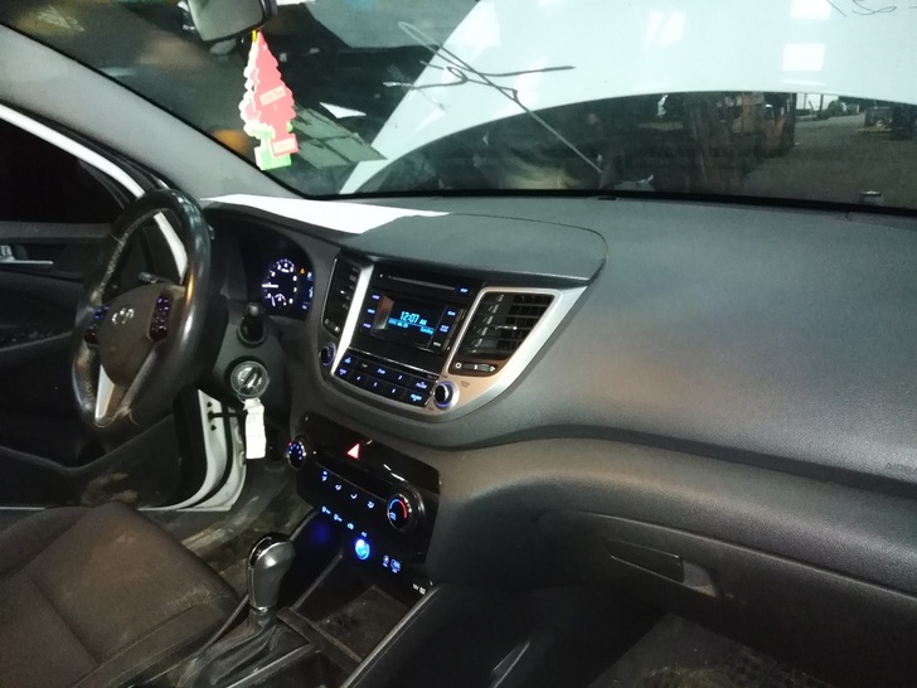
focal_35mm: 26
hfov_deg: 67.3
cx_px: 458
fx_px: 689
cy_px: 344
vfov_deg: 53.1
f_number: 2.2
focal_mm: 3.46
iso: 1544
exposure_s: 1/12
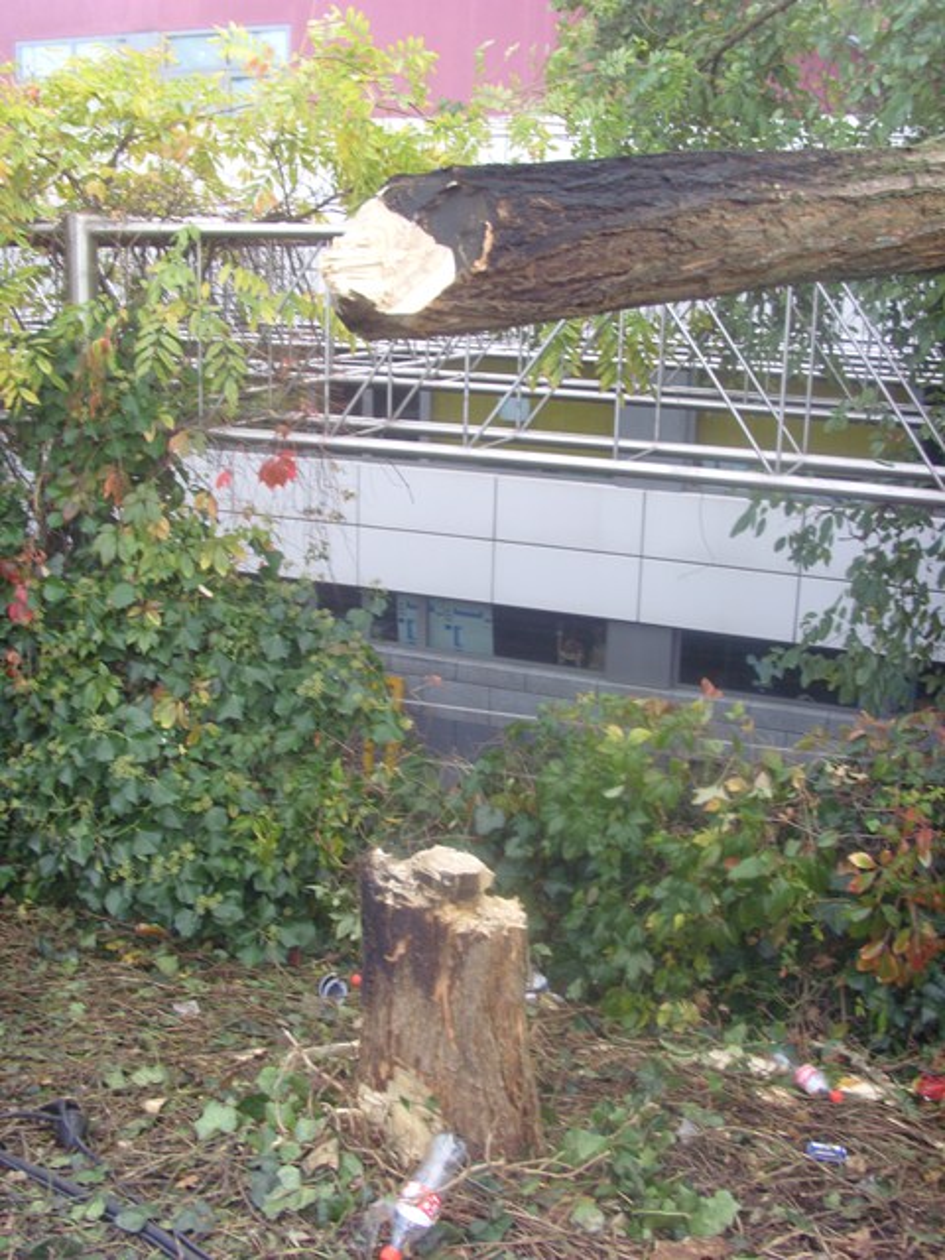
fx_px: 1310
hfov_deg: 39.7
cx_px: 472
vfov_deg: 51.4
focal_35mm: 36
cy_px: 630
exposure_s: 1/60
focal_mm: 6
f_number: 3.5
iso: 100
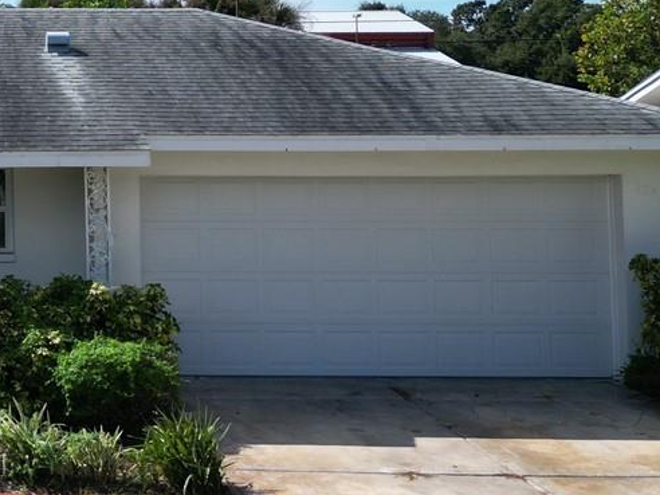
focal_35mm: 78
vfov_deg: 18.5
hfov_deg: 22.7
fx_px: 1487
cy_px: 35
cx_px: -165
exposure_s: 1/3000
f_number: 1.7
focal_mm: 6.72
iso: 110
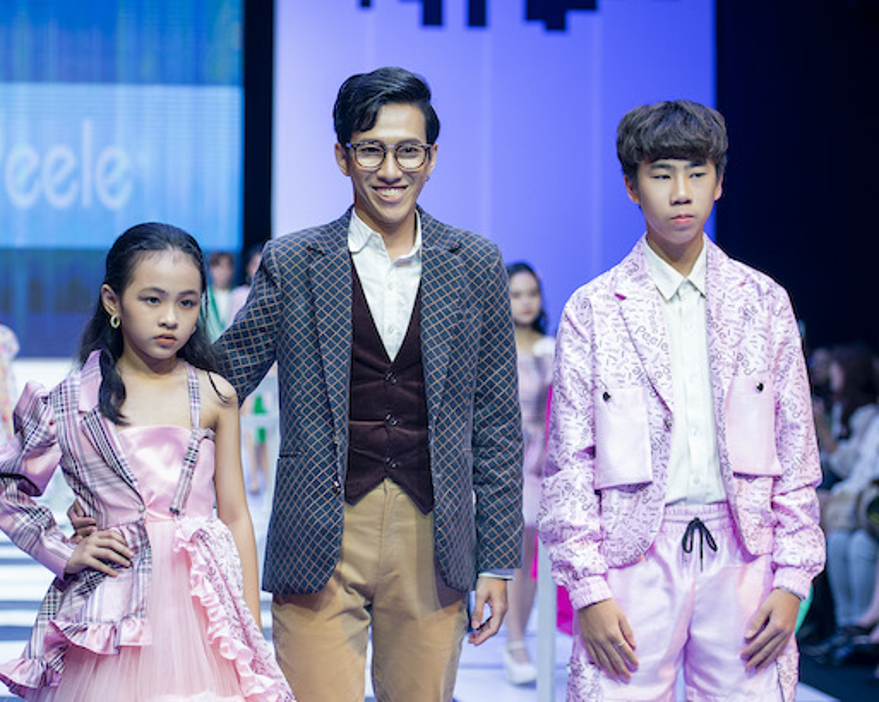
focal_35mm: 107
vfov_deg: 14.4
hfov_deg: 17.9
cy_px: 366
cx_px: 288
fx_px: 2783
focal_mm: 78
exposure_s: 1/320
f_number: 3.2
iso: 1000
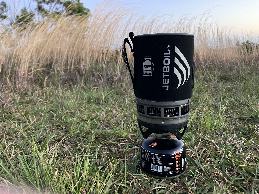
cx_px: 130
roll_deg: +3.7
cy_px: 97
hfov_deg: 63.4
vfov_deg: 49.7
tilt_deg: -11.2
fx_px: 209
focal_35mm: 28
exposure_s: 1/30
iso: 400
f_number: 1.8
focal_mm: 3.99
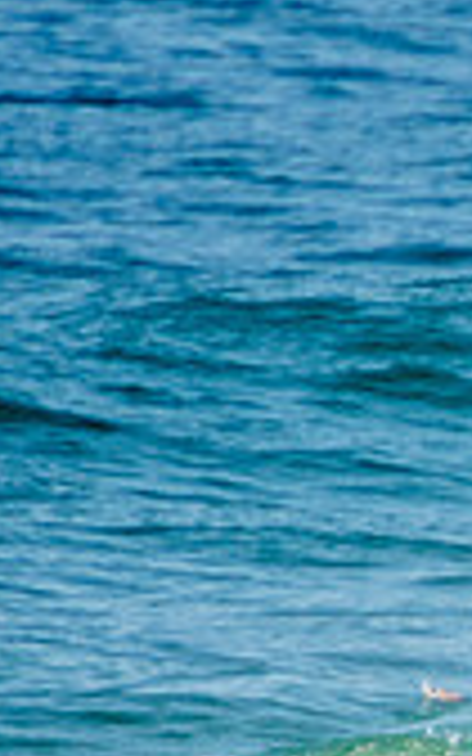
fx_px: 43427
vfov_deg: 1.0
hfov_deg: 0.6
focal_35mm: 2110
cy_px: 781
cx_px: 1029
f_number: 5.6
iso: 280
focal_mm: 400
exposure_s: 1/1250
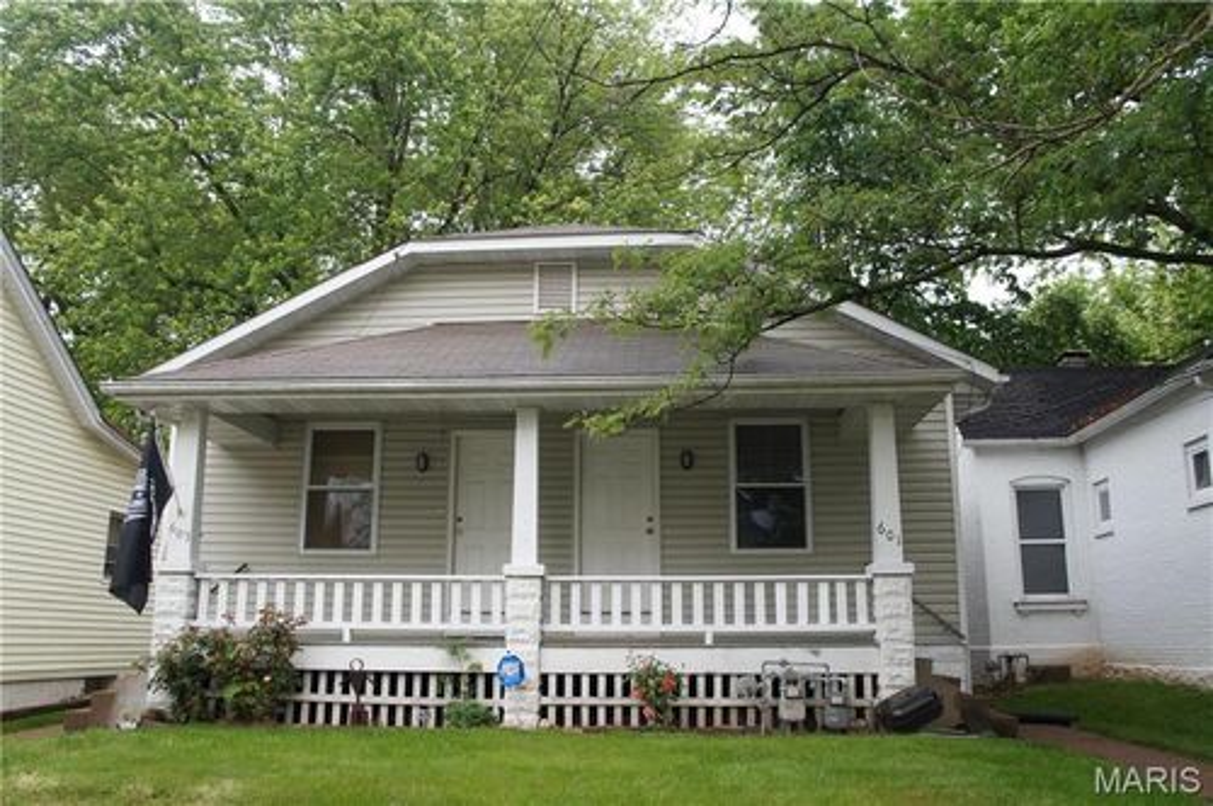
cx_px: 606
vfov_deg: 41.6
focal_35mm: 32
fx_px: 1060
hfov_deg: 59.6
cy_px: 403
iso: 320
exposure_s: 1/160
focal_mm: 21
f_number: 4
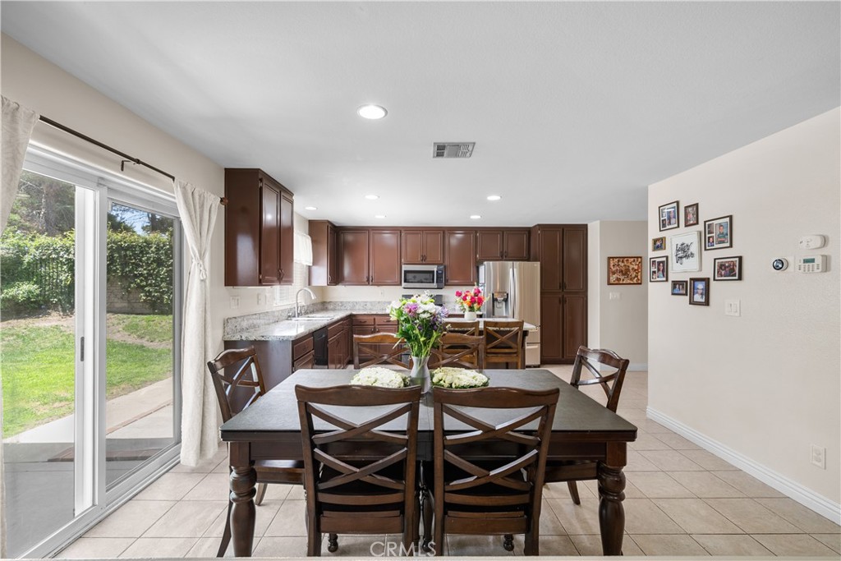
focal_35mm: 15
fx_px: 350
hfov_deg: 100.4
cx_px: 420
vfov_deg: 77.3
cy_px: 280
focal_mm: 15
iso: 100
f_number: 9
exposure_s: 1/1.25
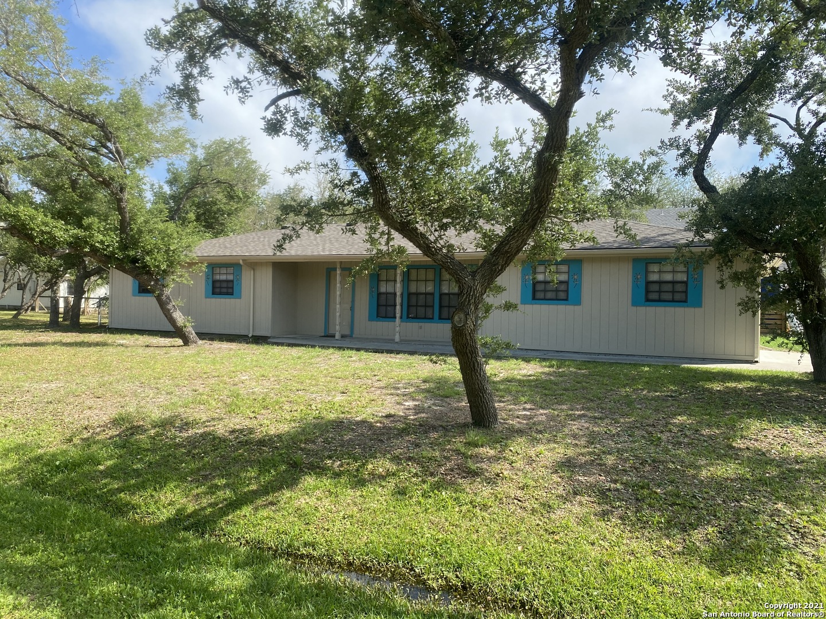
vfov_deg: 53.1
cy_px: 310
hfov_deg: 67.3
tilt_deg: -0.8
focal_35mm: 26
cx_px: 413
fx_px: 620
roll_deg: -1.6
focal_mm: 4.25
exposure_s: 1/1395
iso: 32
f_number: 1.8
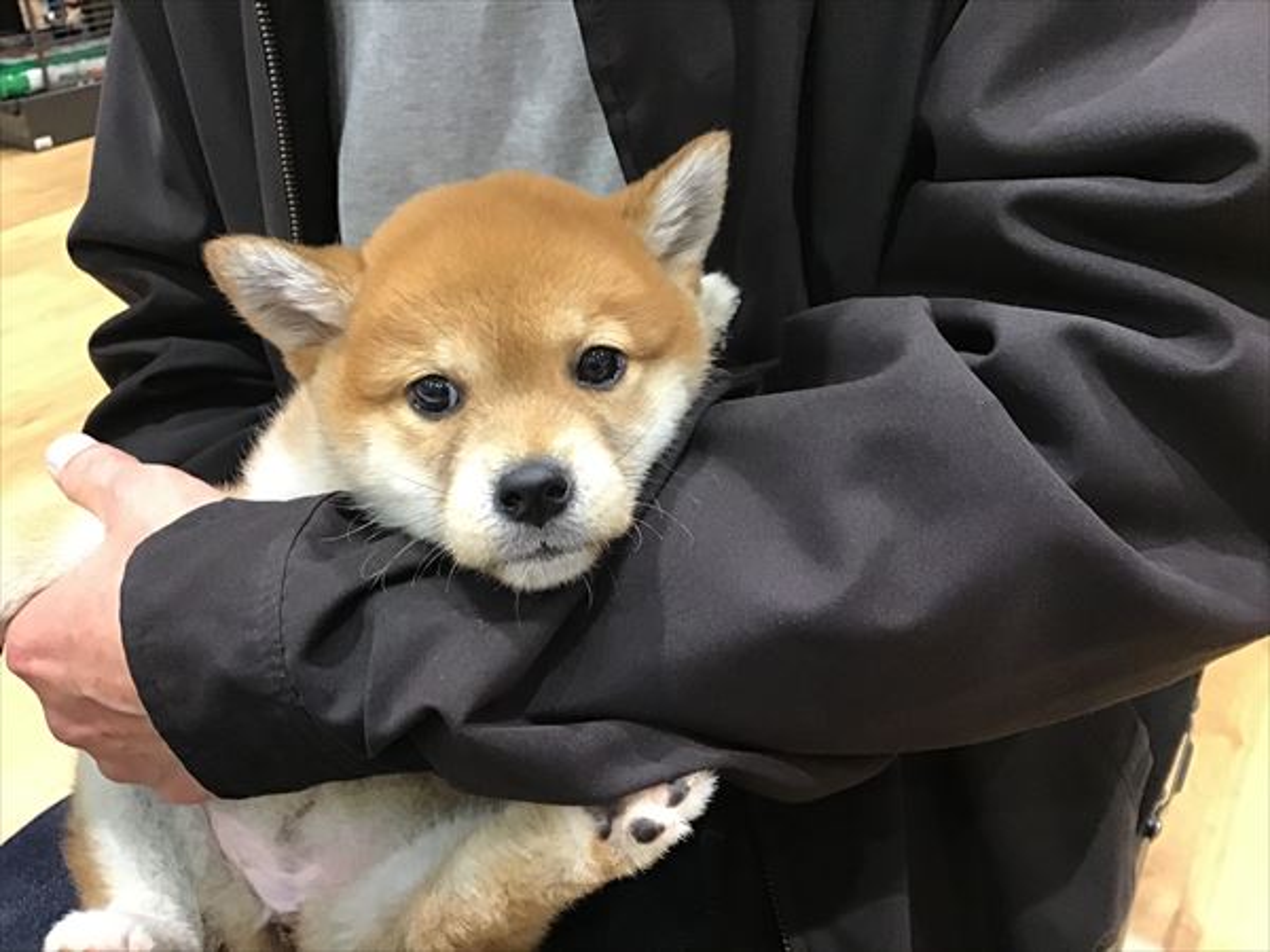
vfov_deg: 45.4
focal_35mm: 31
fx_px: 1137
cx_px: 635
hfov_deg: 58.4
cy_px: 476
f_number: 2.4
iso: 160
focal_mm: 3.3
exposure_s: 1/30
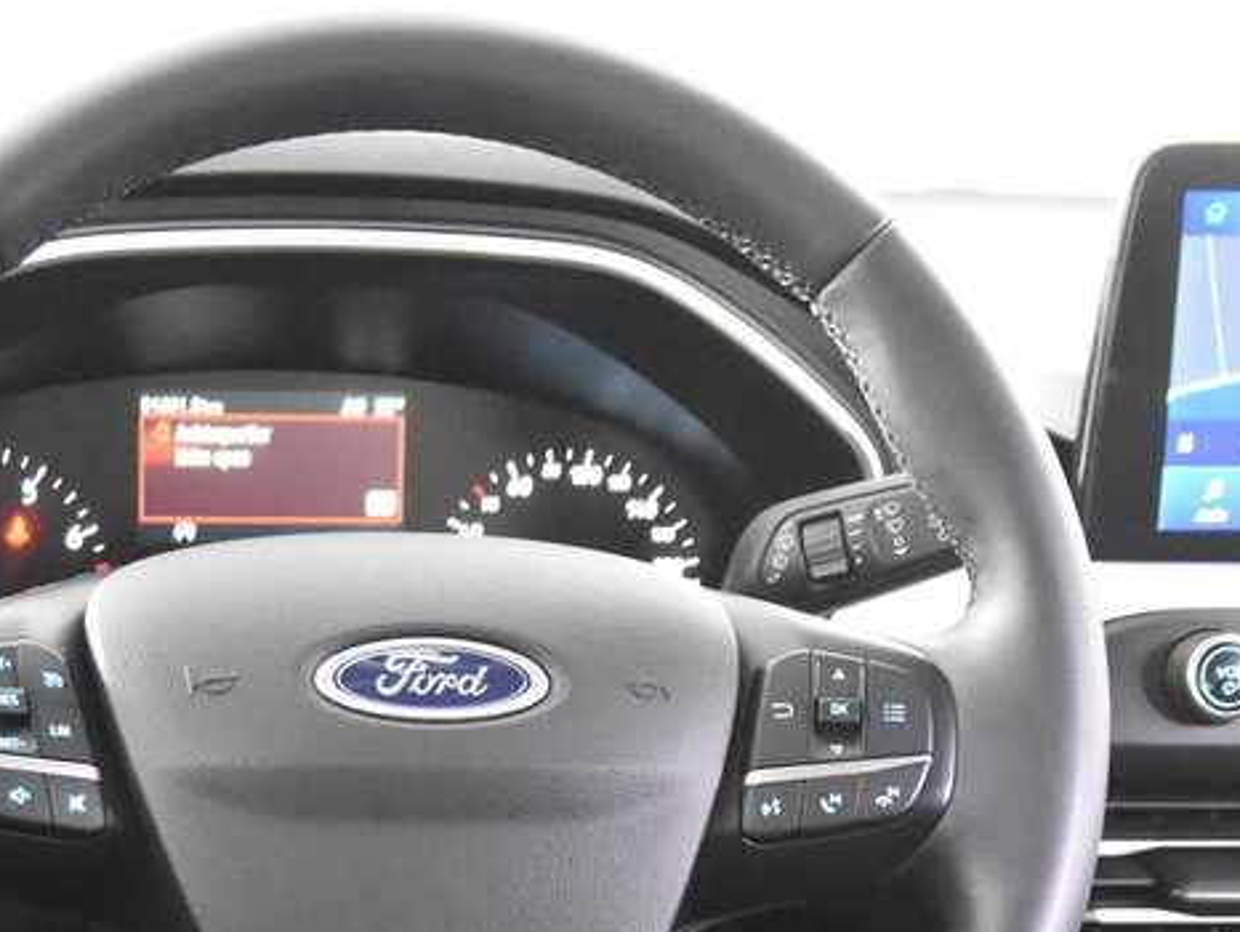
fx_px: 3405
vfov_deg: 15.1
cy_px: 1098
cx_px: 189
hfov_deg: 20.3
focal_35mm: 95
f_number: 3
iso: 9000
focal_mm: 24
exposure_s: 1/40
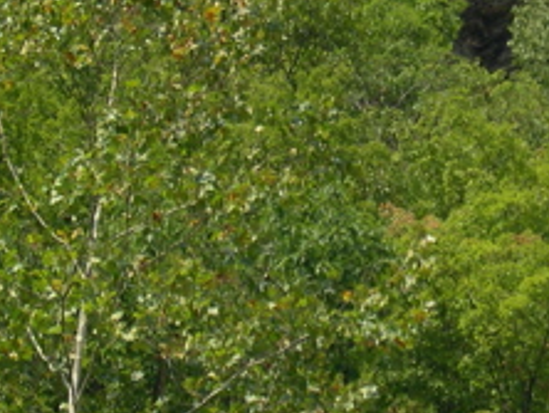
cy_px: 2
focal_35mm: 236
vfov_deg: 6.3
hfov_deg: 8.4
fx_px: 3747
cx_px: 294
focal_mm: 17.4
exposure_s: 1/498
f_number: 4.1
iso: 100
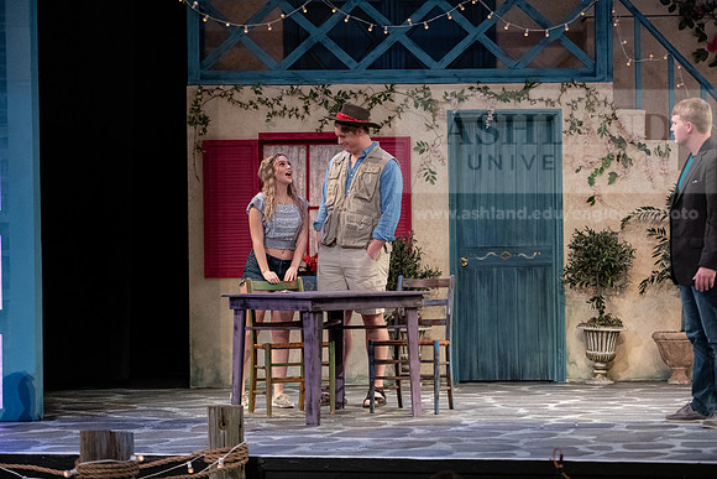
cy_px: 240
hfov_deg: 21.5
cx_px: 358
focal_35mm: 95
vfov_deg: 14.4
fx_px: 1892
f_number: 3.2
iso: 4000
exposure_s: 1/320
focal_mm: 95
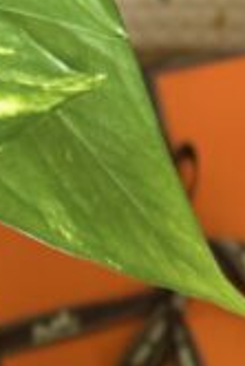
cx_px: 241
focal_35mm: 240
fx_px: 2445
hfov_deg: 5.7
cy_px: 860
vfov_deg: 8.0
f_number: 1.78
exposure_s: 1/86
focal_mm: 6.76
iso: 100
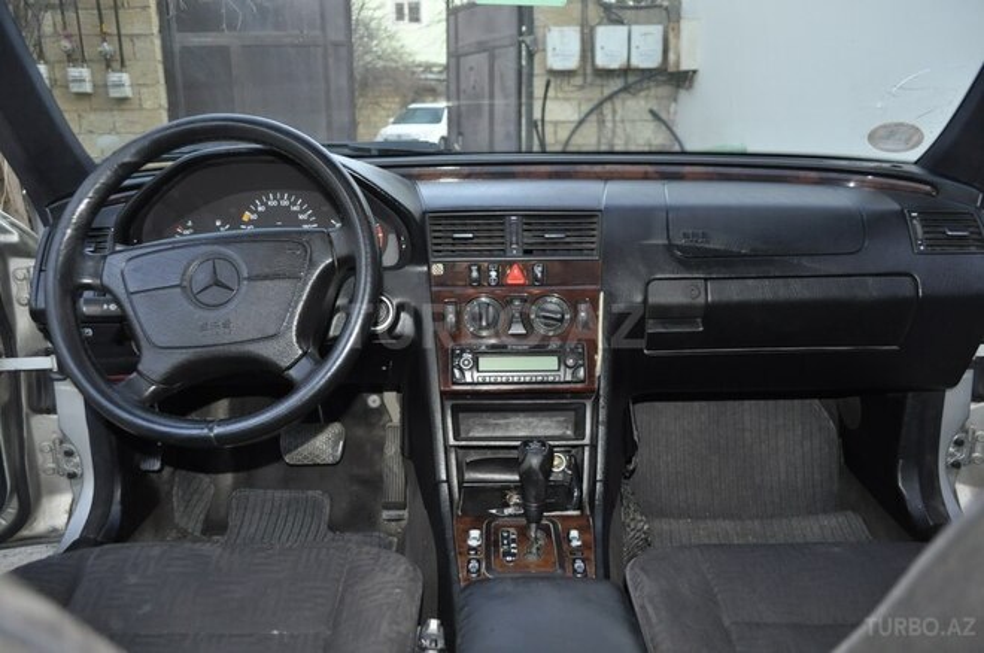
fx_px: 737
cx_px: 492
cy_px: 326
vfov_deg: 47.8
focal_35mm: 27
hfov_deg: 67.5
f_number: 3.5
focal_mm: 18
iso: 800
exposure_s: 1/60
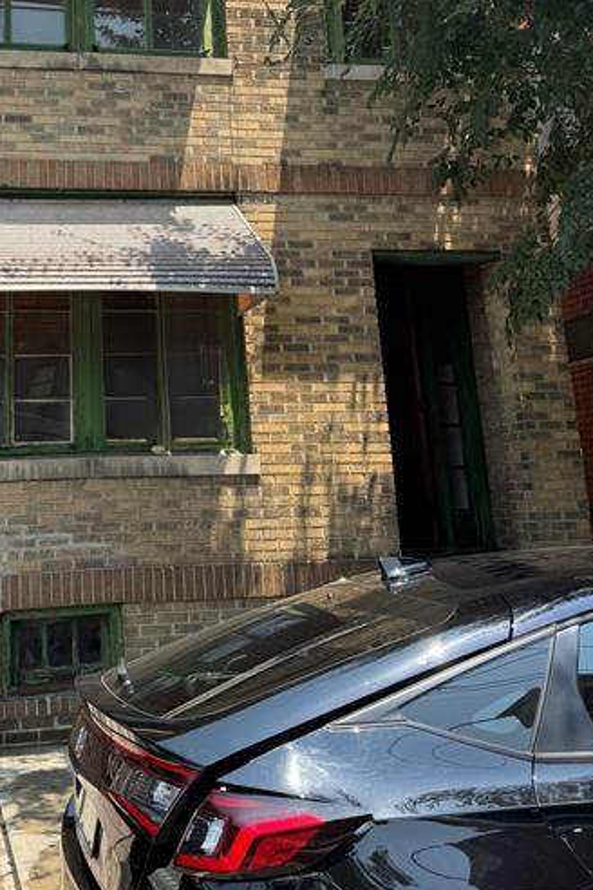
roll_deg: +1.8
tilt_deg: +13.0
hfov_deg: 33.2
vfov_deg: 48.3
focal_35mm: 39
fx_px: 964
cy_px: 260
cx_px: 114
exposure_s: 1/1553
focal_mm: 6.76
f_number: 1.78
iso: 100
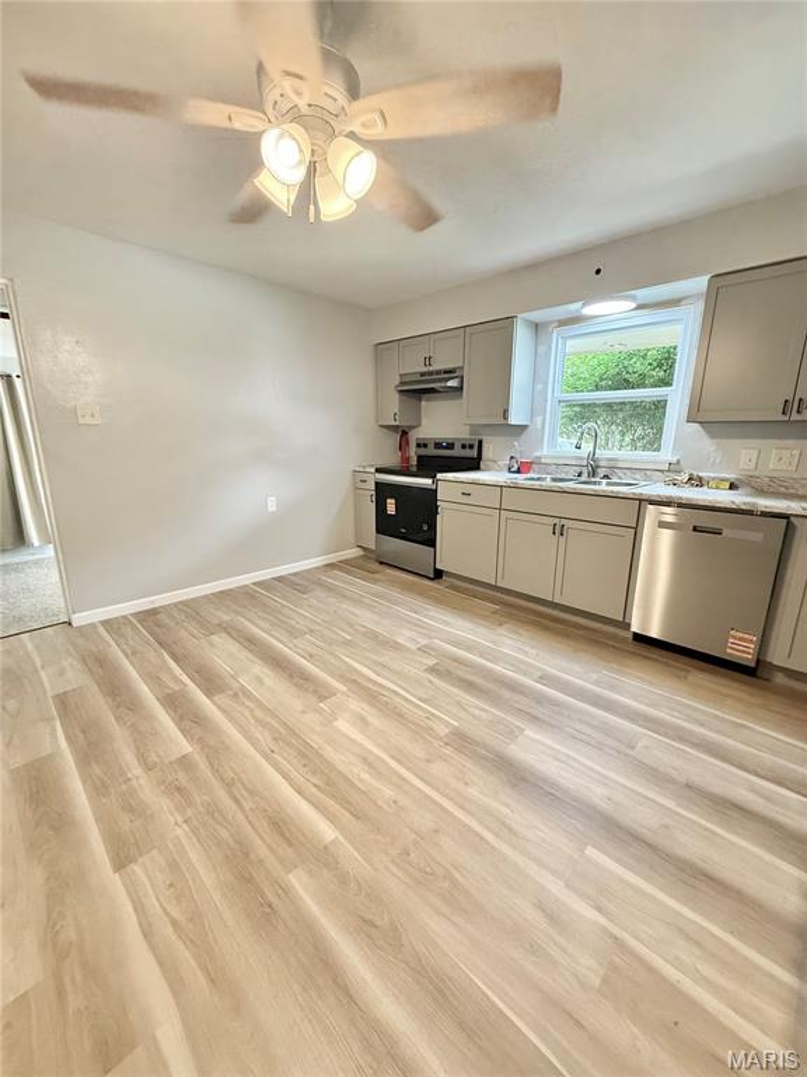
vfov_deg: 102.1
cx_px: 404
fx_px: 435
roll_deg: -1.2
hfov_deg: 85.7
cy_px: 538
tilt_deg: -12.9
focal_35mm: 14
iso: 500
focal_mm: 2.22
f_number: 2.2
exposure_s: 1/120
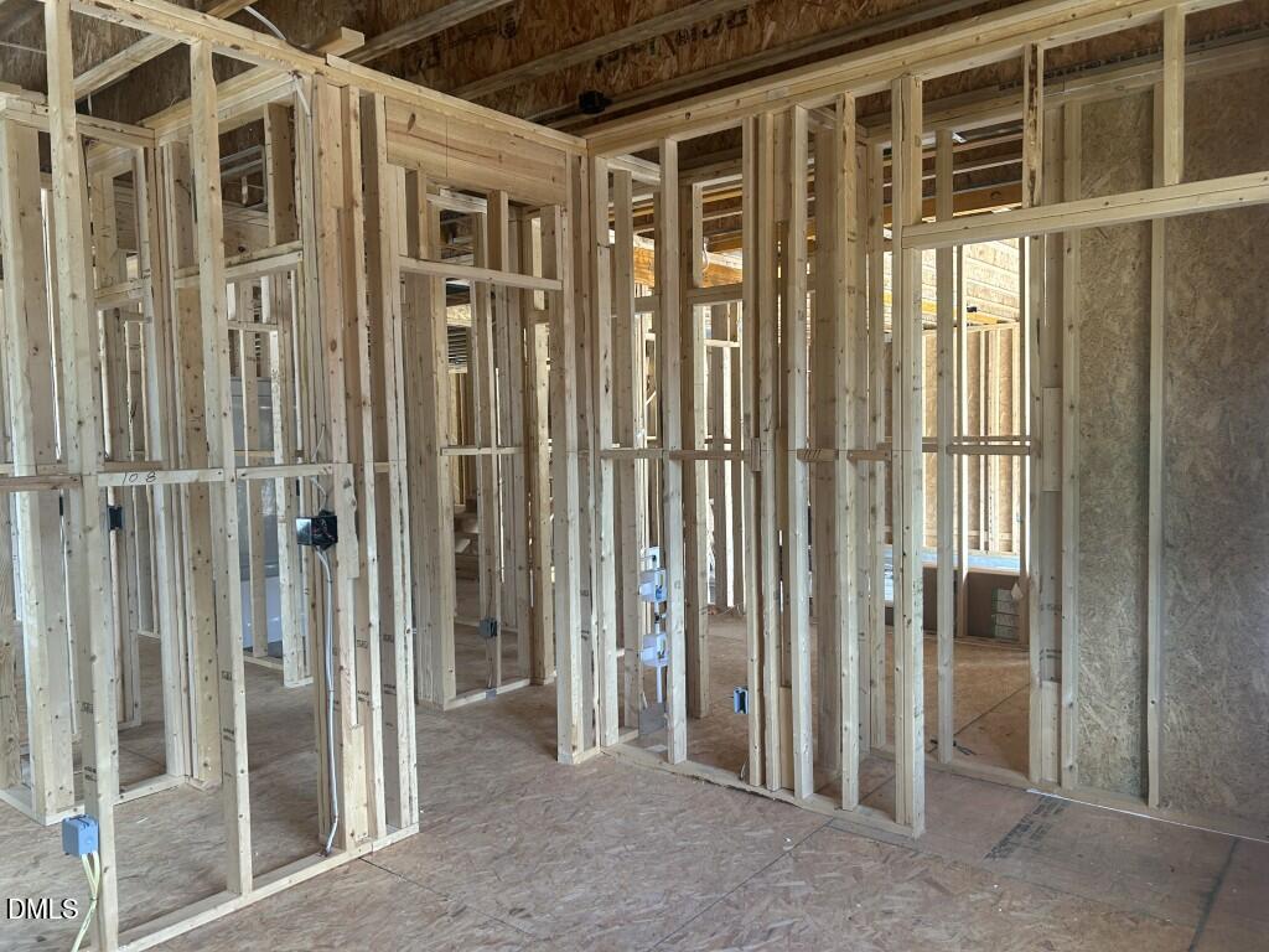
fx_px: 953
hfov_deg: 67.3
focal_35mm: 26
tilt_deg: -2.2
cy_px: 476
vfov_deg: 53.1
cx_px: 634
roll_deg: +1.5
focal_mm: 5.7
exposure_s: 1/121
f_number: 1.5
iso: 80
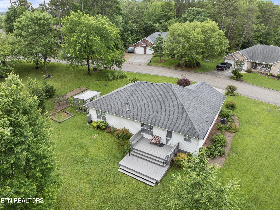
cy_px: 105
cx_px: 140
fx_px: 194
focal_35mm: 24
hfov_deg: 71.6
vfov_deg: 56.8
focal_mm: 12.29
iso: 120
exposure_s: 1/100
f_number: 2.8
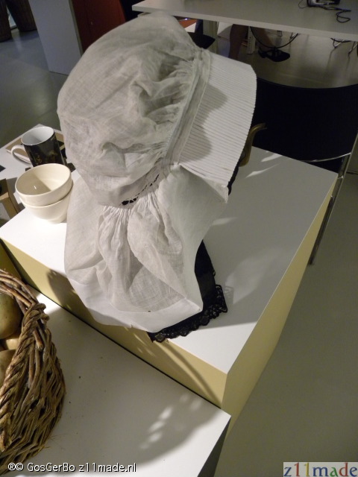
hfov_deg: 53.1
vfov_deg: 67.3
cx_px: 179
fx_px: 359
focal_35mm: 26
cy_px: 238
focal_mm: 4.6
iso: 400
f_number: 2.8
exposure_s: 1/53.7
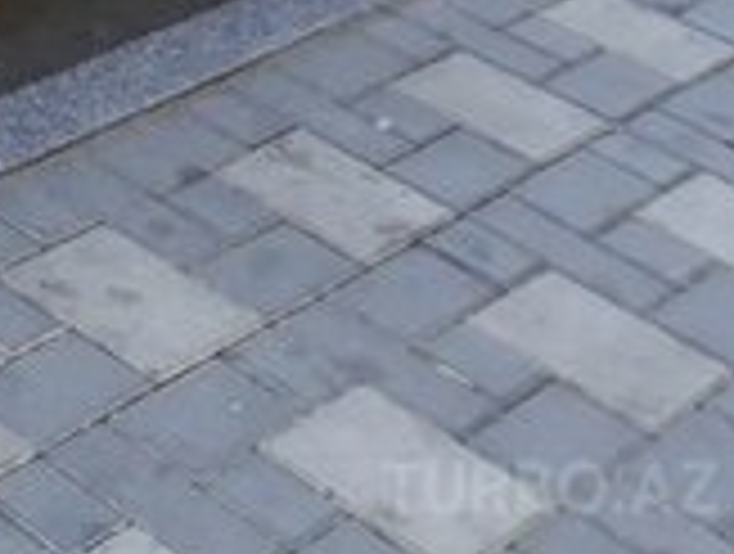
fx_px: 2316
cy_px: -547
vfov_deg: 12.1
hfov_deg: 14.7
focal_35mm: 109
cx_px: -743
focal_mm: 3.71
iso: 40
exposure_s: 1/322
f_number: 1.7
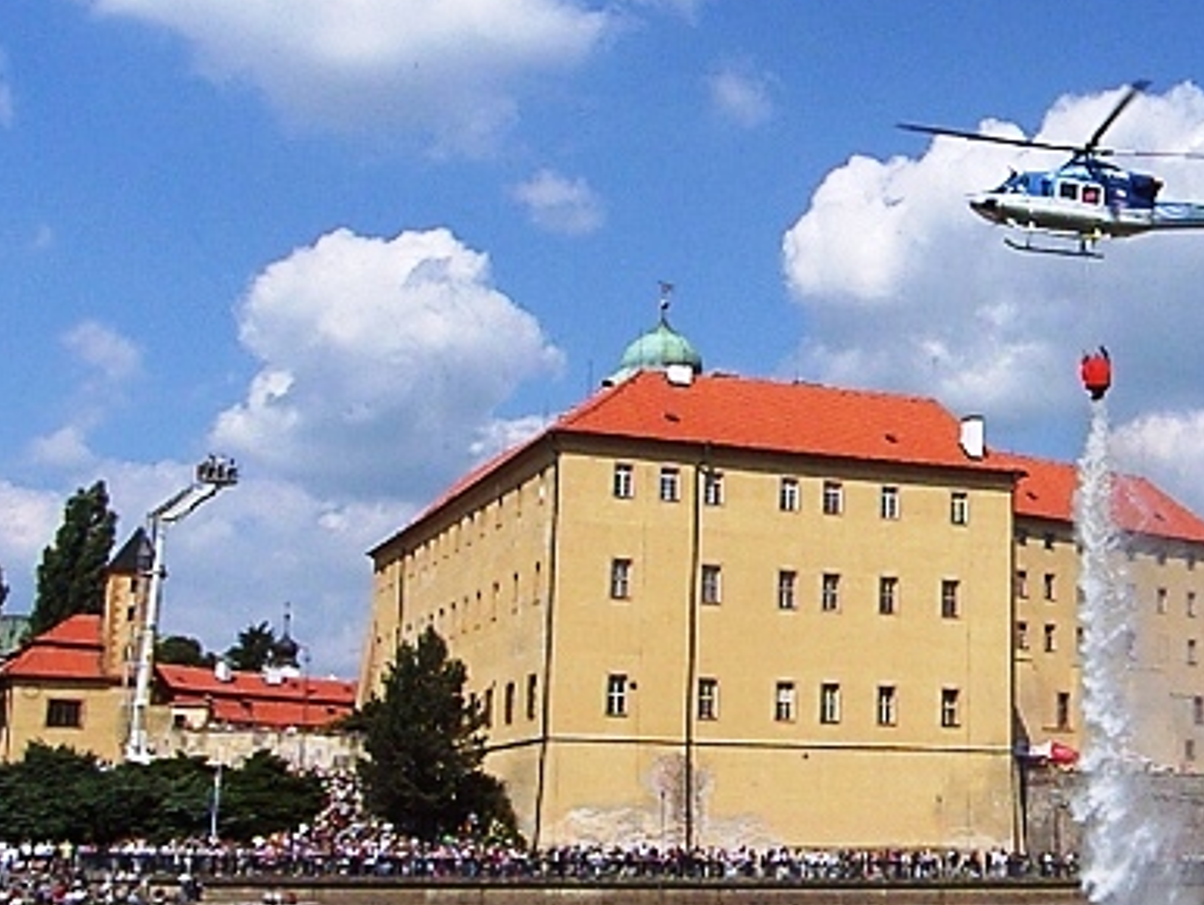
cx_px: 970
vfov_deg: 25.2
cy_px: 403
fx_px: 2019
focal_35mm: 58
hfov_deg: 32.3
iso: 50
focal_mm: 9
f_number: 7.1
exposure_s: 1/400
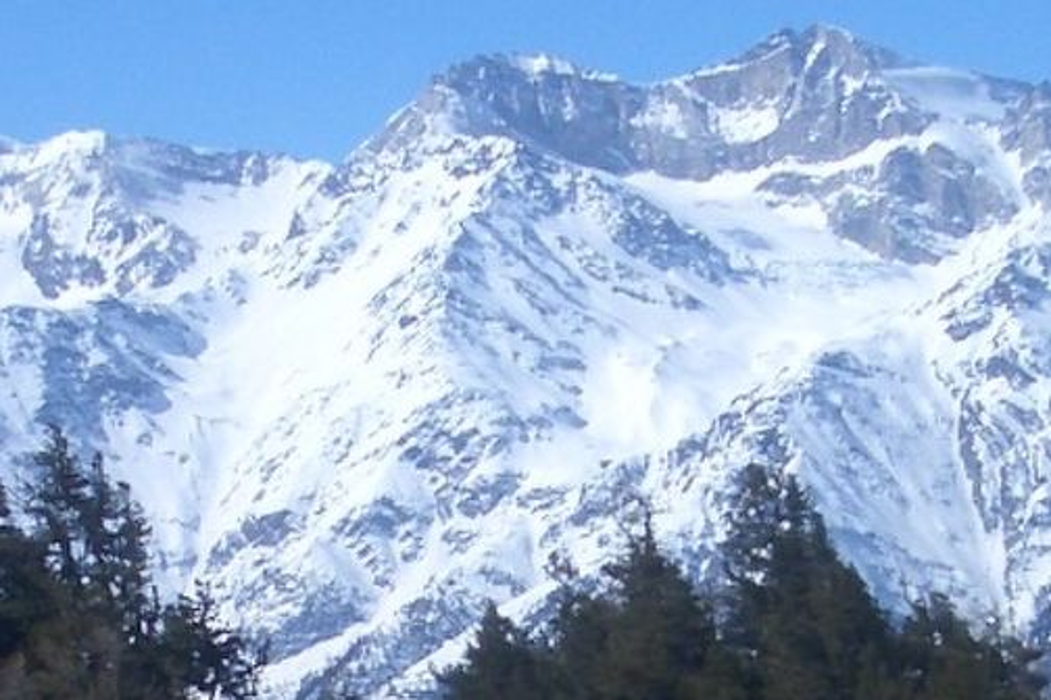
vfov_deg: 9.2
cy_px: 800
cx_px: 534
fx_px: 4320
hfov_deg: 13.9
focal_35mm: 148
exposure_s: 1/1000
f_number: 4.3
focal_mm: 5.8
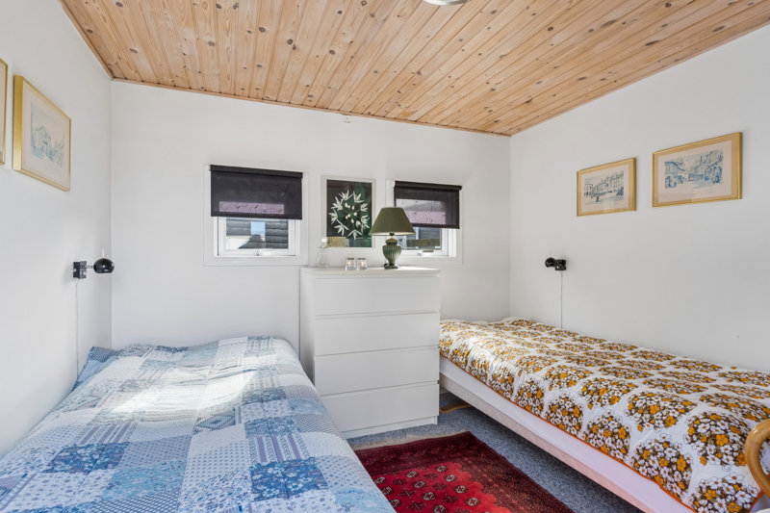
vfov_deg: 63.2
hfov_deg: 85.4
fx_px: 417
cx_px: 385
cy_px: 256
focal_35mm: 20
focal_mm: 13
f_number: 8
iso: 200
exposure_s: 1/40
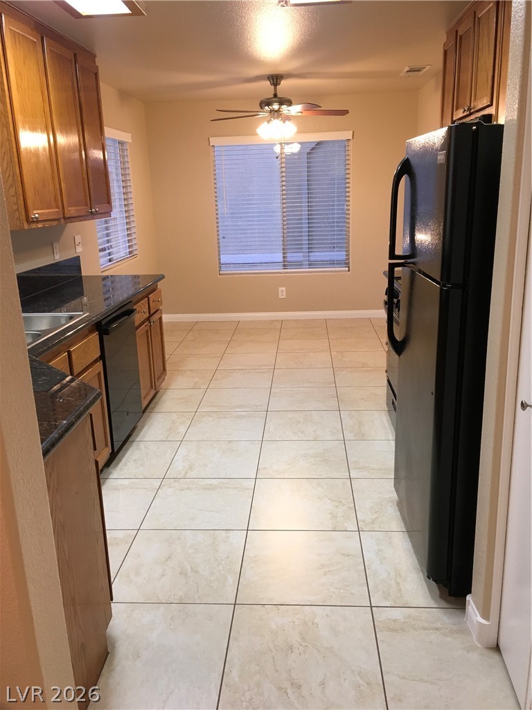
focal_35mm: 29
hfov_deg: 48.2
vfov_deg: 61.7
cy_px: 355
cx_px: 266
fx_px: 594
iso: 100
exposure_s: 1/30
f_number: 2.2
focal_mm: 4.15
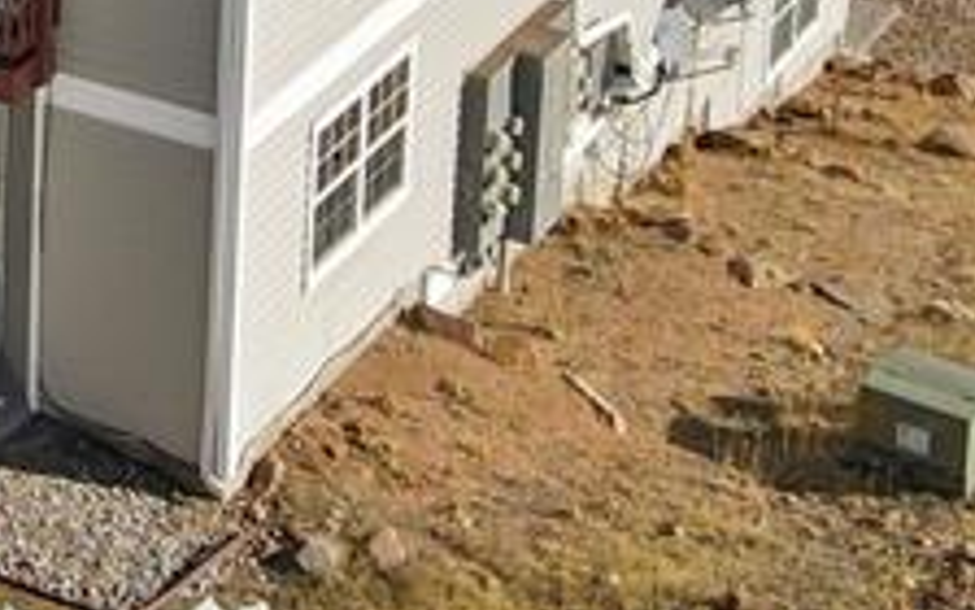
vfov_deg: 10.2
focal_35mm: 116
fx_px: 3082
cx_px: -342
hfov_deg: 16.8
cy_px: -723
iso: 100
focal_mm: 4.5
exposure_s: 1/500
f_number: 2.8
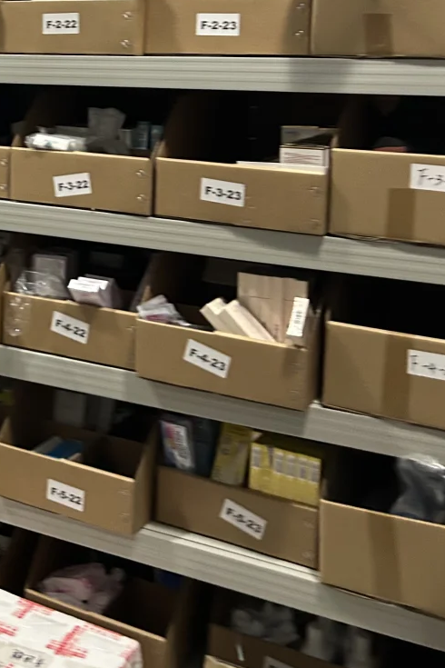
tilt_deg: -2.1
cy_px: 95
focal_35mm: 53
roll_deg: +0.3
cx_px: 12
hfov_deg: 24.5
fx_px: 983
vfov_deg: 35.7
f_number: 1.5
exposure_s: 1/50
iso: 320
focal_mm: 5.7
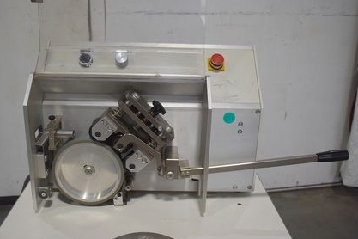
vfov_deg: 36.8
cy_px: 98
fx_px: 358
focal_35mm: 36
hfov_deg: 53.1
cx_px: 170
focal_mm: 20
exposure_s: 1/250
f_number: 3.8
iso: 450
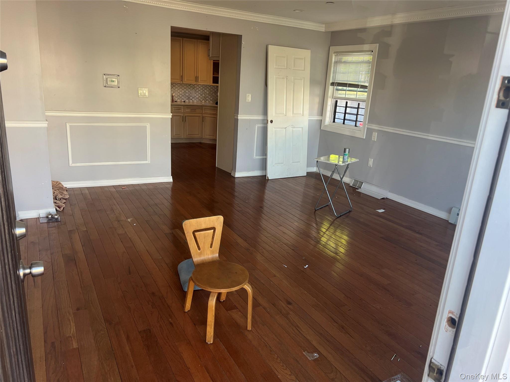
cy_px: 191
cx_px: 255
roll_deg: -2.9
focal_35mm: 26
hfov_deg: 67.3
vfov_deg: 53.1
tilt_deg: -14.4
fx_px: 383
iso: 80
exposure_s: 1/121
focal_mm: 5.7
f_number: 1.5
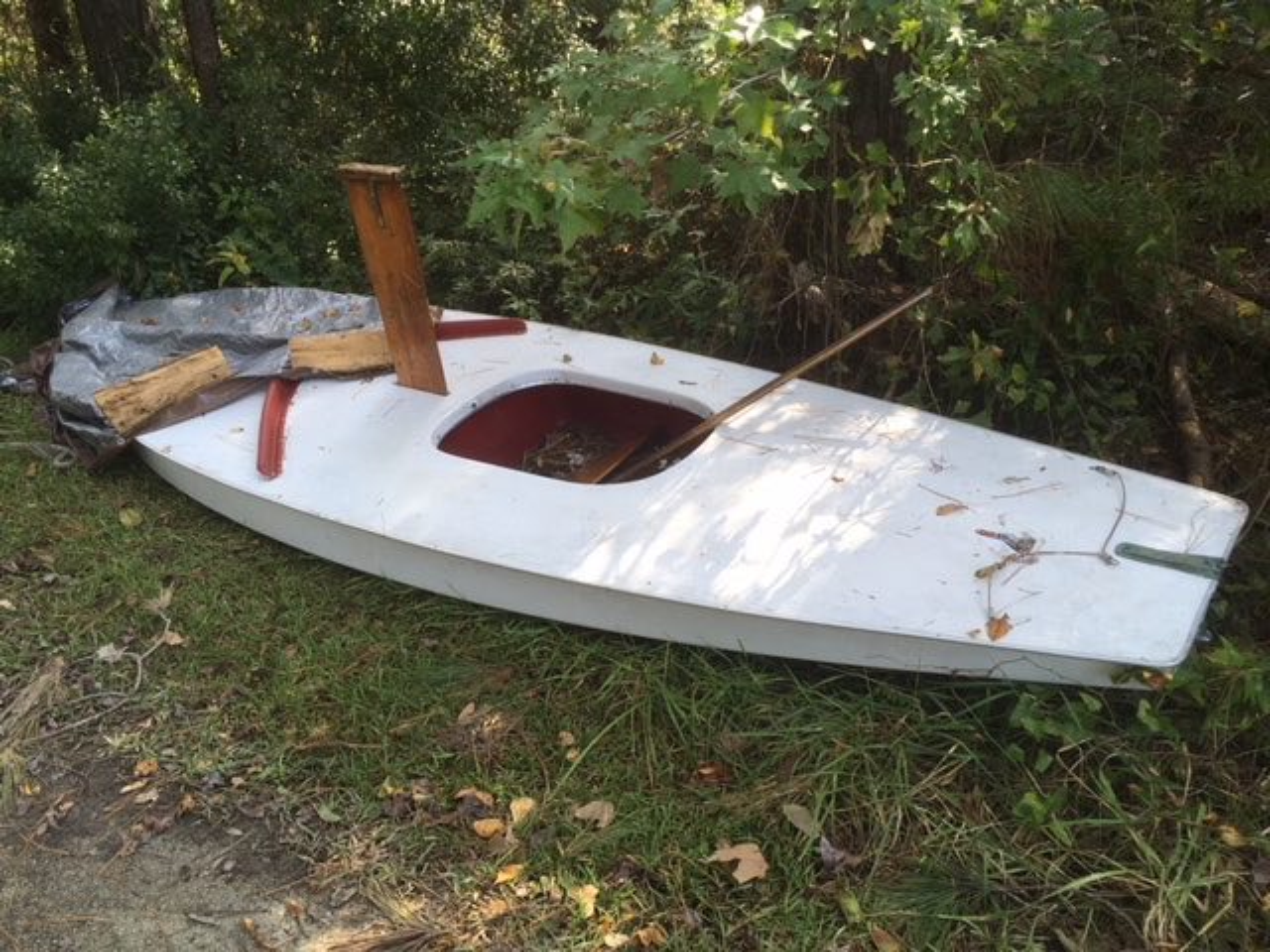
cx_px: 635
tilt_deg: -27.6
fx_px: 1064
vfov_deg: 48.2
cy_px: 476
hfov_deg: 61.7
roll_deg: +2.8
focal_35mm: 29
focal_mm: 4.15
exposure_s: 1/131
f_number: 2.2
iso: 25
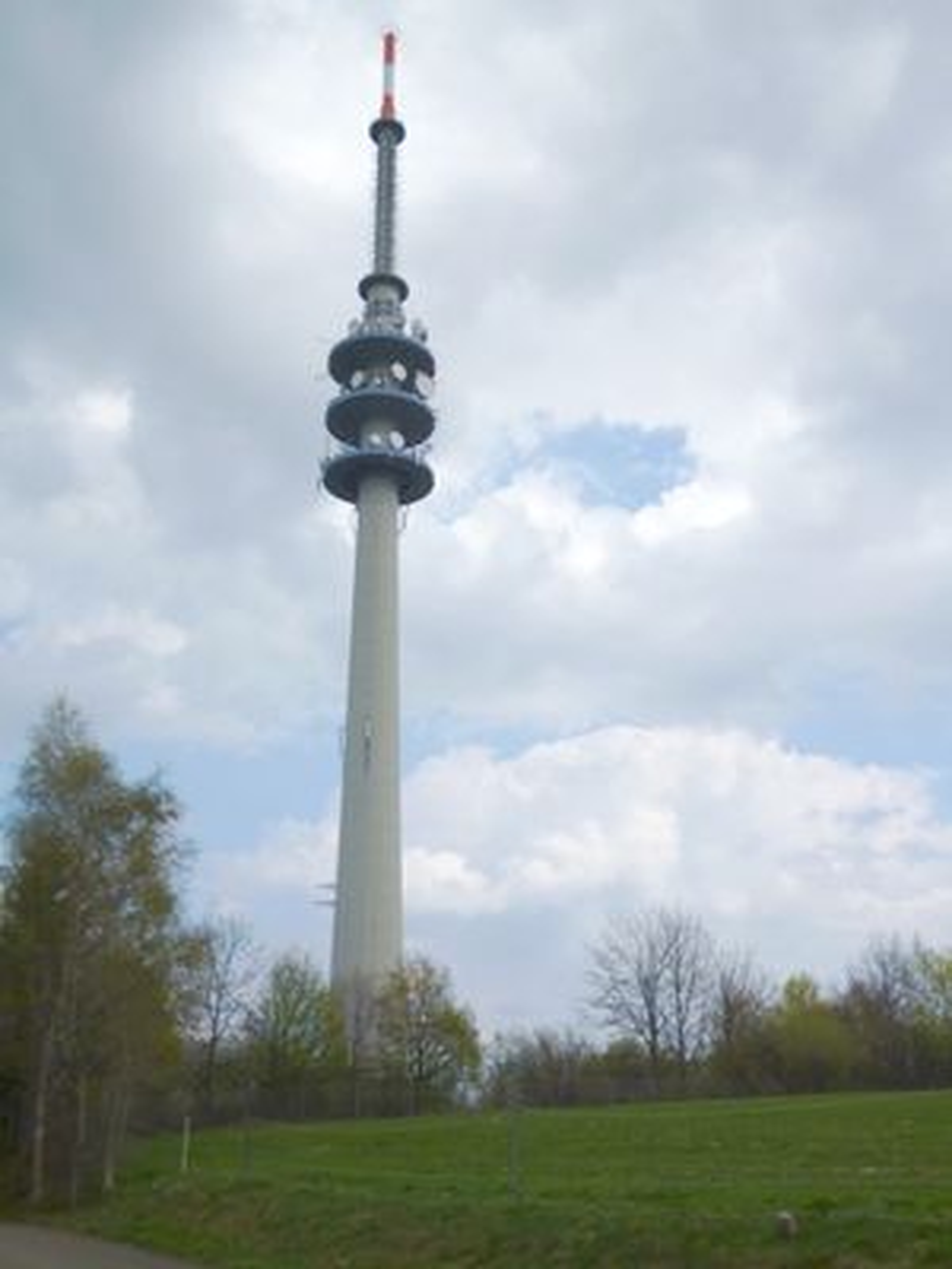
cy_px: 634
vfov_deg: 56.8
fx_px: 1173
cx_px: 476
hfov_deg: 44.2
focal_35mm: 32
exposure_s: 1/200
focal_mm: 5.7
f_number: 10
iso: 100
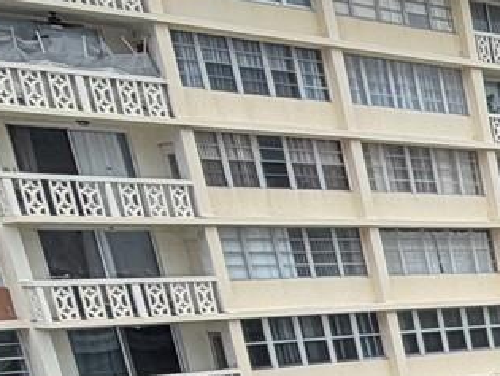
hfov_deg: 15.6
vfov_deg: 19.0
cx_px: 1173
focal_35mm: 71
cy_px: 508
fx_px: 1027
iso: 50
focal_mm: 2.22
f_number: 2.2
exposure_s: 1/121
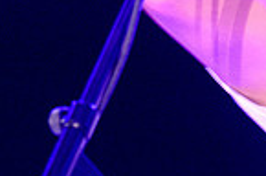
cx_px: 385
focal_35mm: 680
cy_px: -134
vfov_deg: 2.0
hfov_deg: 3.0
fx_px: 5013
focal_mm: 170
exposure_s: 1/80
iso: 6400
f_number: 6.3
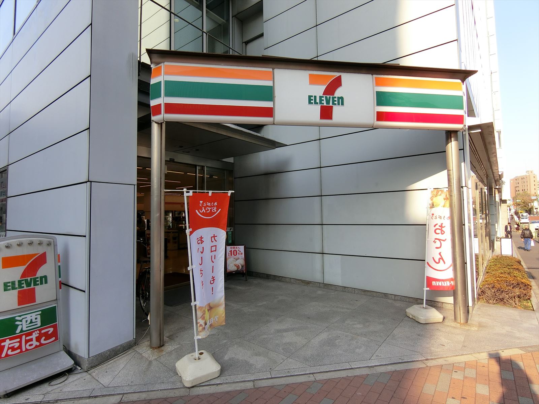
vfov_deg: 68.7
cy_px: 202
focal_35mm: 19
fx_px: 296
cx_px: 270
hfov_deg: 84.7
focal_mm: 4.06
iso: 80
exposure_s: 1/500
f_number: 2.7
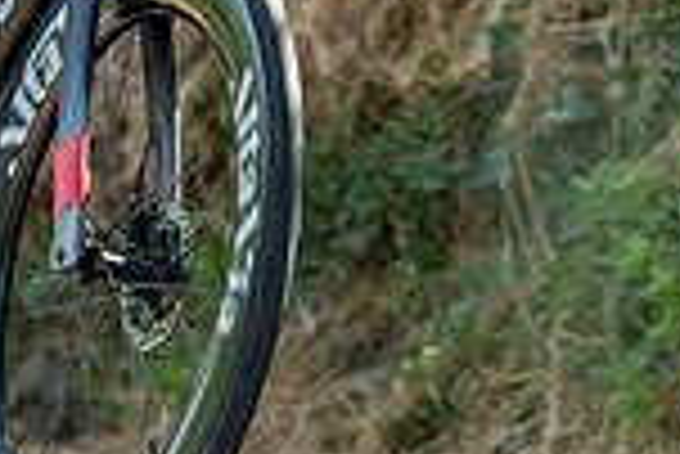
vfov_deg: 1.8
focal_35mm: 767
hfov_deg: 2.7
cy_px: -200
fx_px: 14501
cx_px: 36
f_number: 3.5
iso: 640
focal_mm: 200
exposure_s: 1/1000
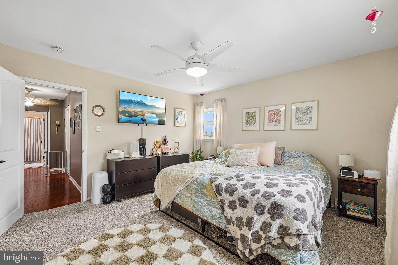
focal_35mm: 14
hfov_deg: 104.3
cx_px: 199
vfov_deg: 81.2
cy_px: 132
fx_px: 155
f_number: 6.3
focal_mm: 14
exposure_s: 1/30
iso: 500
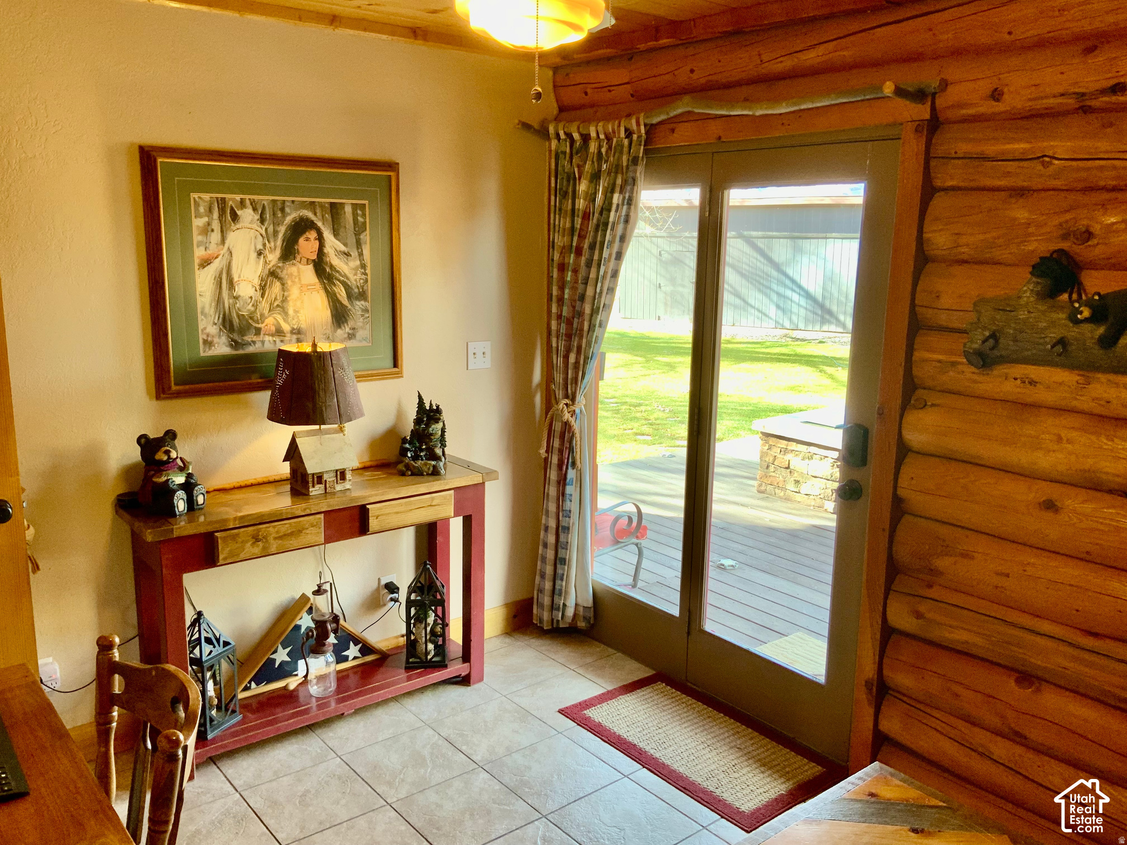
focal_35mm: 29
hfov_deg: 61.7
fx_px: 944
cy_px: 422
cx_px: 564
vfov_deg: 48.2
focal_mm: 3
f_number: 1.8
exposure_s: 1/60
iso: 40
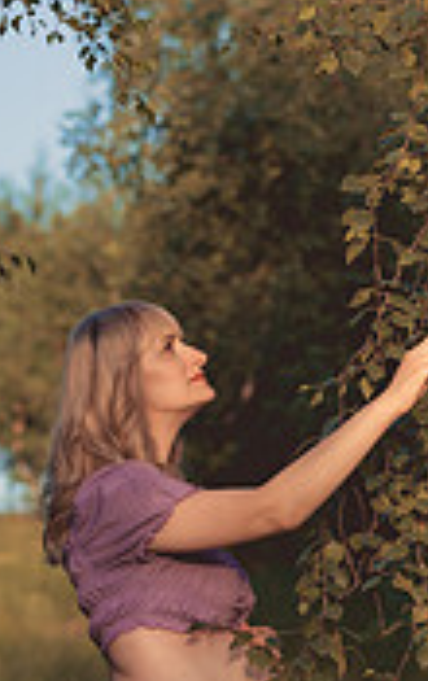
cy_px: 774
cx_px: 457
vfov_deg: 9.3
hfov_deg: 5.9
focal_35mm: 222
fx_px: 4126
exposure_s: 1/1250
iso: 400
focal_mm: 85
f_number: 3.5
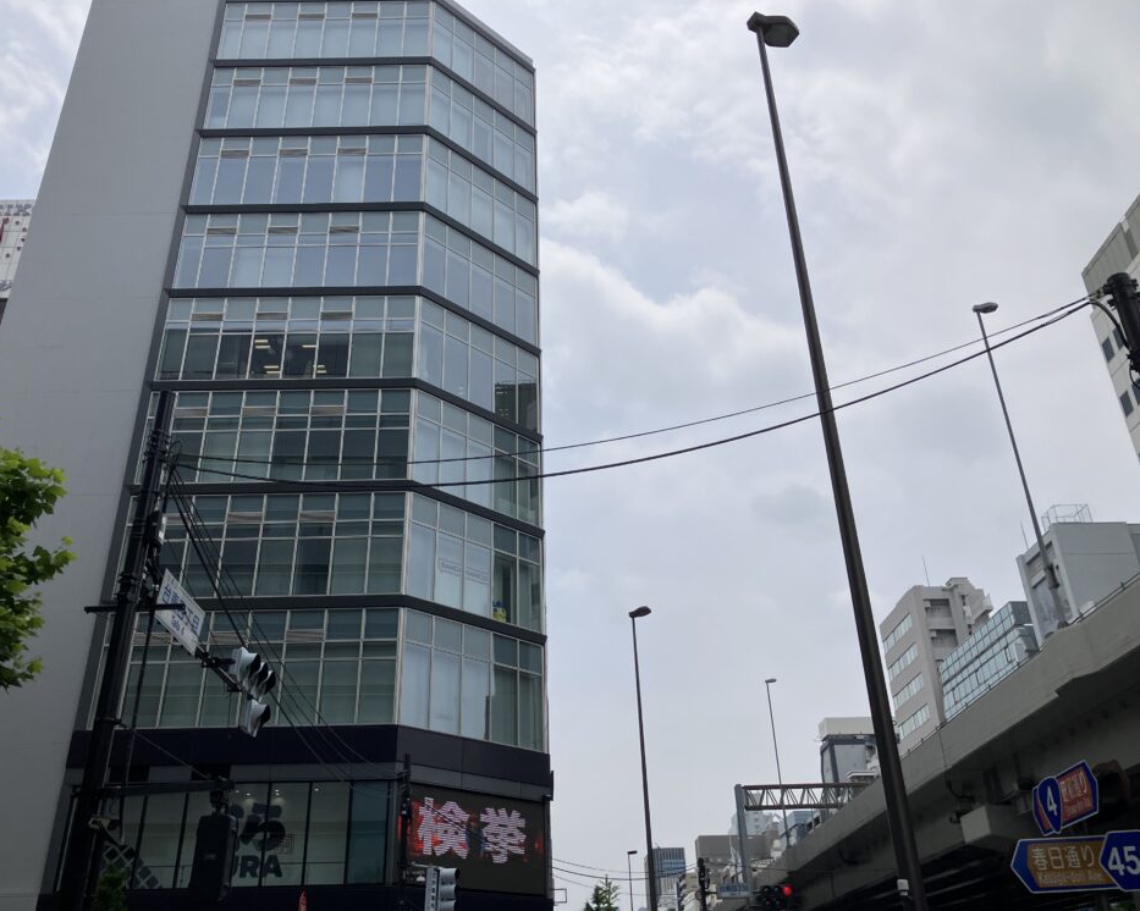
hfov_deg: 58.7
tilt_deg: +29.8
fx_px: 1012
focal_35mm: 30
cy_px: 458
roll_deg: +0.6
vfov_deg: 48.5
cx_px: 532
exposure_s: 1/6944
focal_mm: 3.99
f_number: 1.8
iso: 32
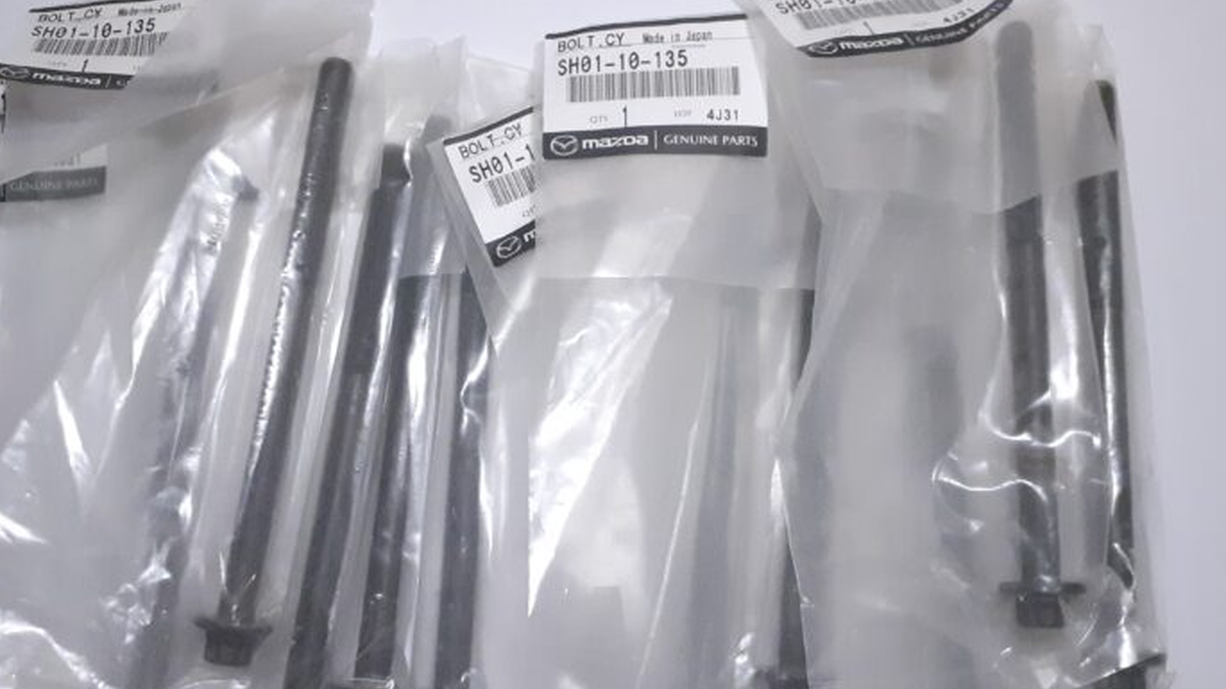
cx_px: 557
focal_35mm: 33
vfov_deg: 35.5
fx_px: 1073
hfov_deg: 59.4
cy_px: 417
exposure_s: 1/213
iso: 800
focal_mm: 3.6
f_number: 1.9
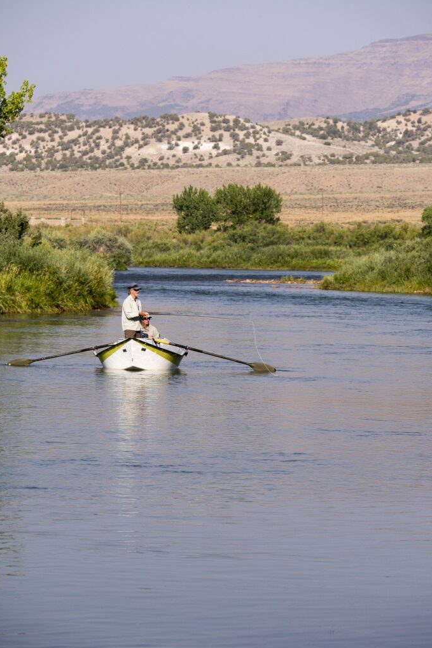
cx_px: 202
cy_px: 324
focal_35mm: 209
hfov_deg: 6.6
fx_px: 3763
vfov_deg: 9.8
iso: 200
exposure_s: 1/800
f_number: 6.3
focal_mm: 100
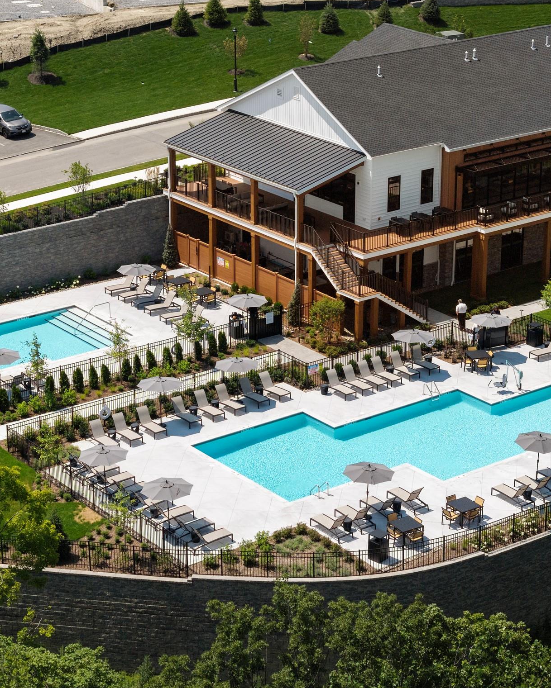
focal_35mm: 92
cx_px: 289
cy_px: 343
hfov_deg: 16.7
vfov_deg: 20.8
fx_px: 1875
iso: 100
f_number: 2.8
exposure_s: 1/160
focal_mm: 19.35
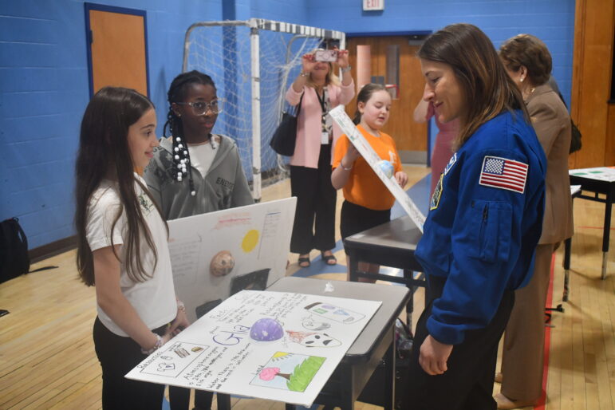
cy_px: 205
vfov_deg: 33.4
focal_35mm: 40
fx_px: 683
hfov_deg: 48.5
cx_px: 308
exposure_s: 1/60
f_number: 4.5
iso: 1250
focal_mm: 27
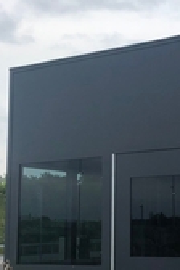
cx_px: 166
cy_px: 153
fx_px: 585
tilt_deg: +8.7
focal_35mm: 78
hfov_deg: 17.2
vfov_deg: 26.0
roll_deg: +0.6
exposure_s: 1/1779
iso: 20
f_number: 1.8
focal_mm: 3.99
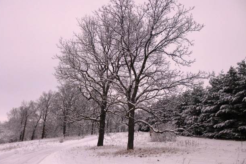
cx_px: 123
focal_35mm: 26
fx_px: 178
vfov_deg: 49.6
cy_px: 75
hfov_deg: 69.4
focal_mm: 4.3
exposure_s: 1/250
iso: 100
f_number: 9
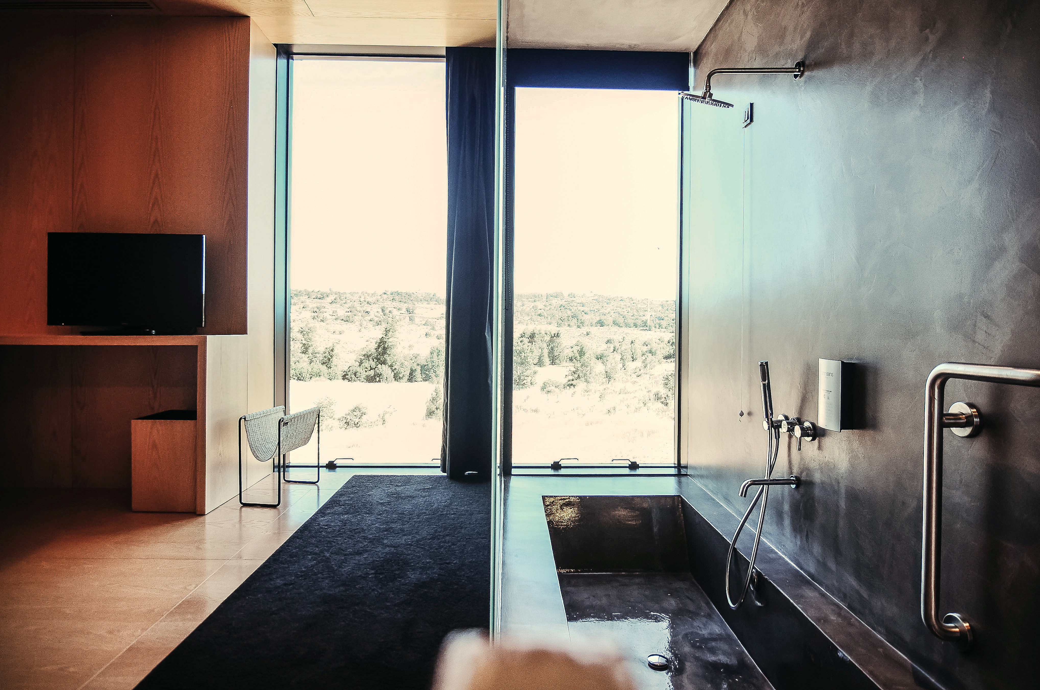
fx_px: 548
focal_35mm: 19
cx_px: 516
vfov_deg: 64.4
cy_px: 331
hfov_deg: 87.0
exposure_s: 1/50
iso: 320
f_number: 4
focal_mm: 12
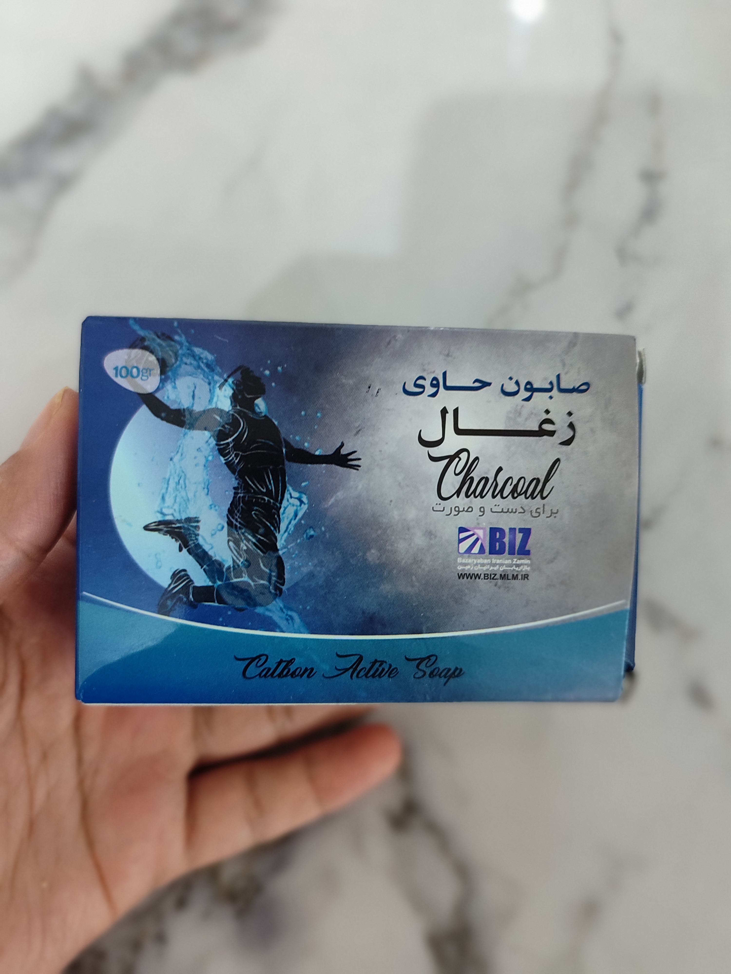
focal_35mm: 25
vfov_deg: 69.4
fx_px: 704
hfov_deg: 54.9
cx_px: 366
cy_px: 487
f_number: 1.89
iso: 860
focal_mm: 5.95
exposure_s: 1/24
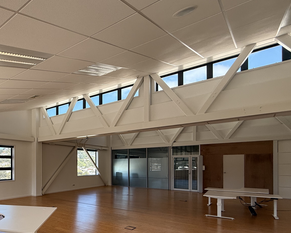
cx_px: 42
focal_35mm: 24
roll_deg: -0.3
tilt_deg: +1.0
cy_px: 164
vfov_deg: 56.8
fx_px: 207
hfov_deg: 61.8
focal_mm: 2.22
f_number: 2.2
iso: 64
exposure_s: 1/494
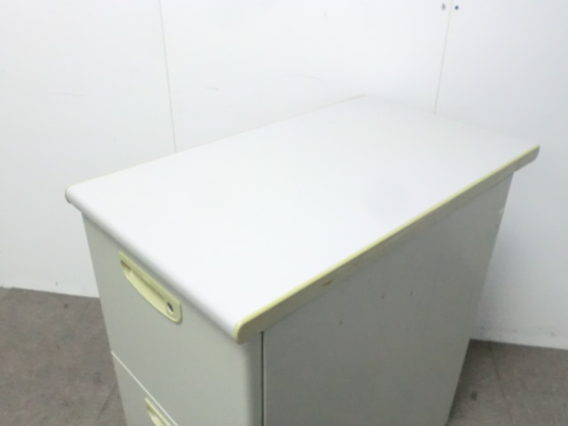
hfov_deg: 56.8
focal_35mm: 32
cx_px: 284
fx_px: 525
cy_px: 213
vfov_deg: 44.2
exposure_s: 1/50
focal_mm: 5.8
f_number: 3.5
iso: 800
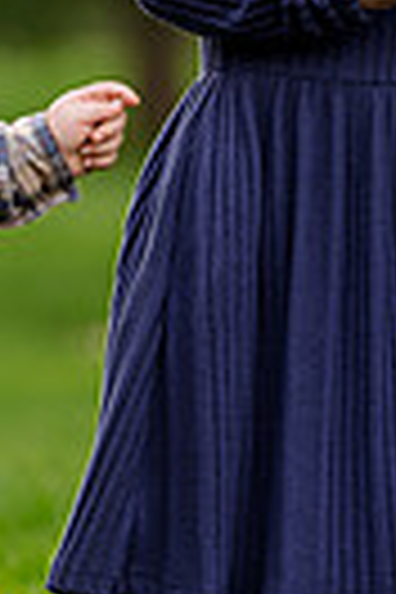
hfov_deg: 2.0
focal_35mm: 682
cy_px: 266
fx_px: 11252
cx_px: 27
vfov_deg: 3.0
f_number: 4.5
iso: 200
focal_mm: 200
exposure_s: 1/200
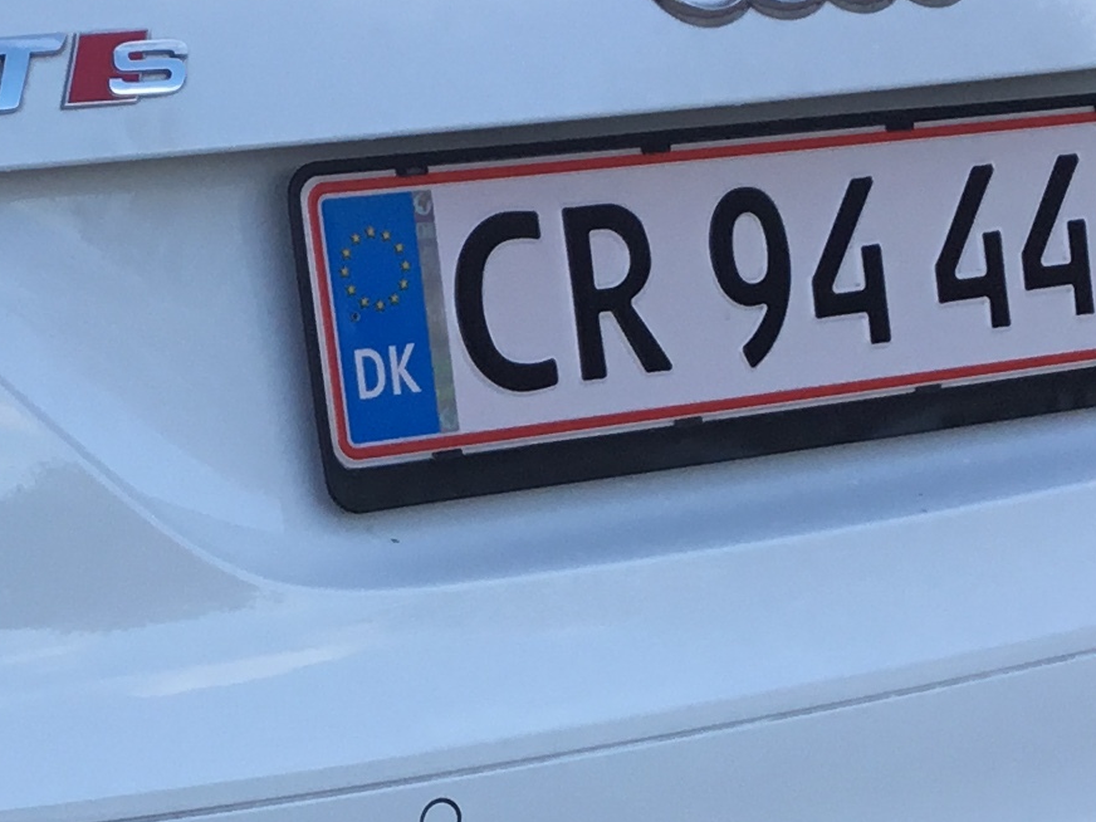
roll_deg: +0.7
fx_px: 3673
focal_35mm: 116
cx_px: 207
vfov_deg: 12.7
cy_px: 715
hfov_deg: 16.8
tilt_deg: -15.1
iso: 25
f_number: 2.4
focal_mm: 3.3
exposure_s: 1/331
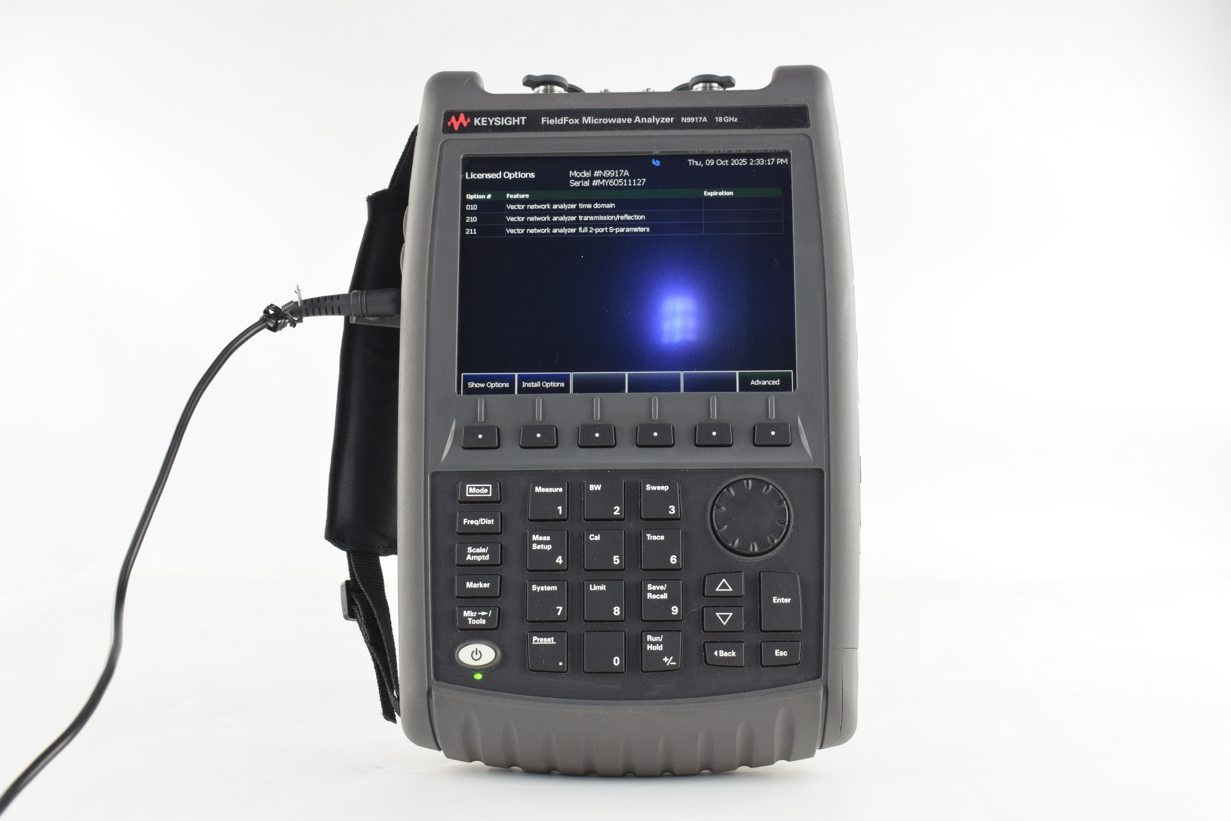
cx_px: 616
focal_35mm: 51
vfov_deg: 26.5
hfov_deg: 38.9
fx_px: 1744
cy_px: 410
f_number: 10
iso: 500
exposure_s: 1/30
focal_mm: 34
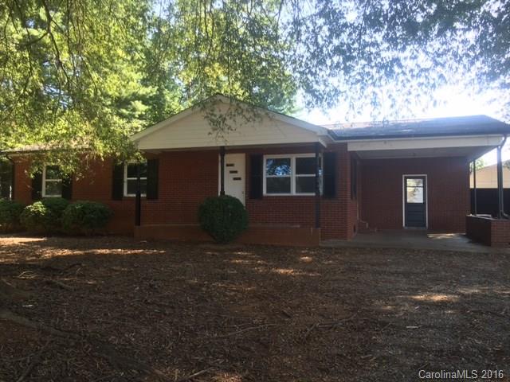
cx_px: 255
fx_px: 427
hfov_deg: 61.7
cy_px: 191
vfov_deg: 48.2
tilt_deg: +2.4
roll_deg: -0.5
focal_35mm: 29
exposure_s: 1/120
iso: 25
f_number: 2.2
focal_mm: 4.15
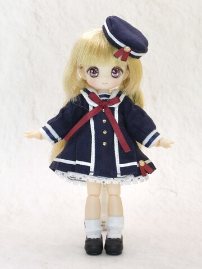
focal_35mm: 42
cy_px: 134
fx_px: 327
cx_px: 101
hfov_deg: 34.3
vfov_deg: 44.8
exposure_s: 1/40
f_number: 6.3
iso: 200
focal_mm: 21
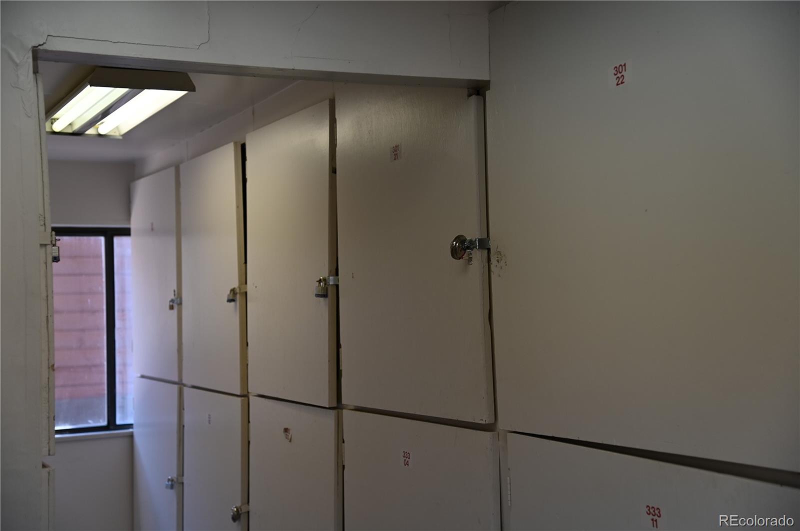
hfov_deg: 36.3
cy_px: 266
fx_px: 1221
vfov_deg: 24.6
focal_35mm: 55
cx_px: 400
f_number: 4
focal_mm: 55
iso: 400
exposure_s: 1/200
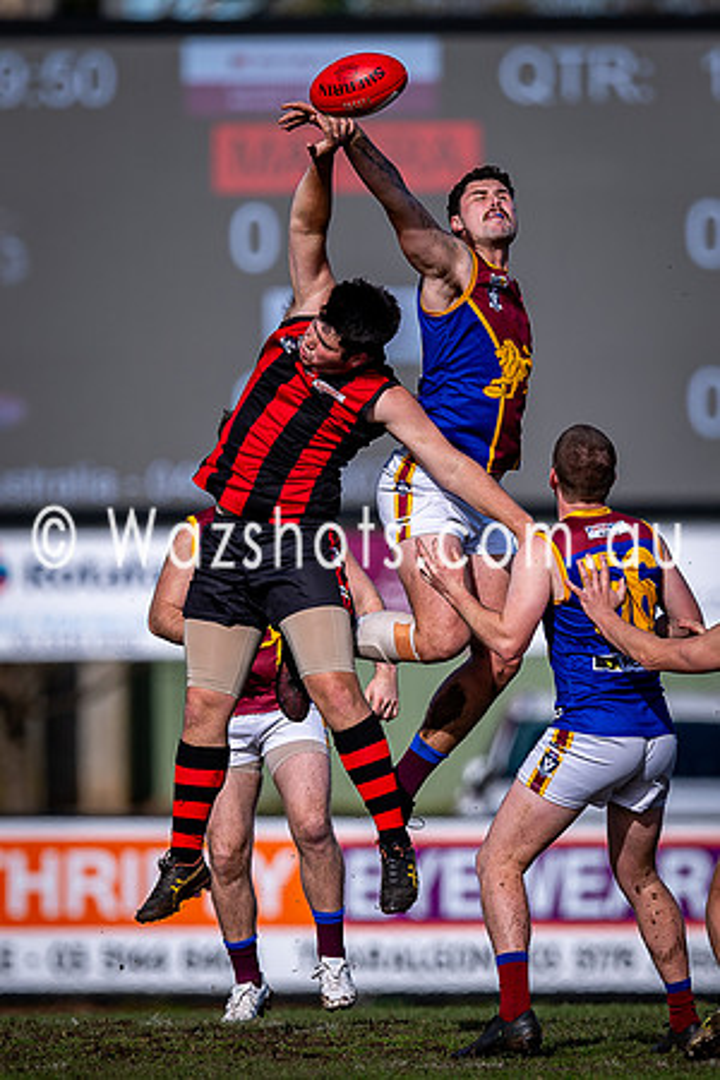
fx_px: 31725
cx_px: 415
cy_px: 483
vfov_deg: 2.0
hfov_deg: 1.3
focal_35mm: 1058
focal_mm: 500
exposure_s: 1/1600
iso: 100
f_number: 4
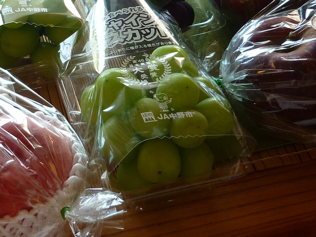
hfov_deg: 19.9
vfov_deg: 15.0
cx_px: 88
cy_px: 47
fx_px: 895
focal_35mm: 98
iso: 80
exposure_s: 1/50
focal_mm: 6.4
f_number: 3
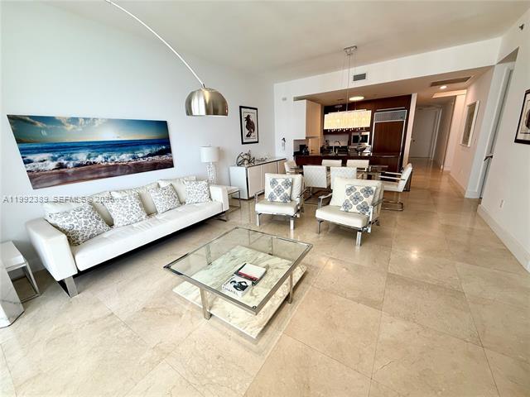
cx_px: 265
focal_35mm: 14
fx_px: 214
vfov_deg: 85.7
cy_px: 198
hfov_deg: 102.1
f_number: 2.2
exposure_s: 1/120
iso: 100
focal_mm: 2.22
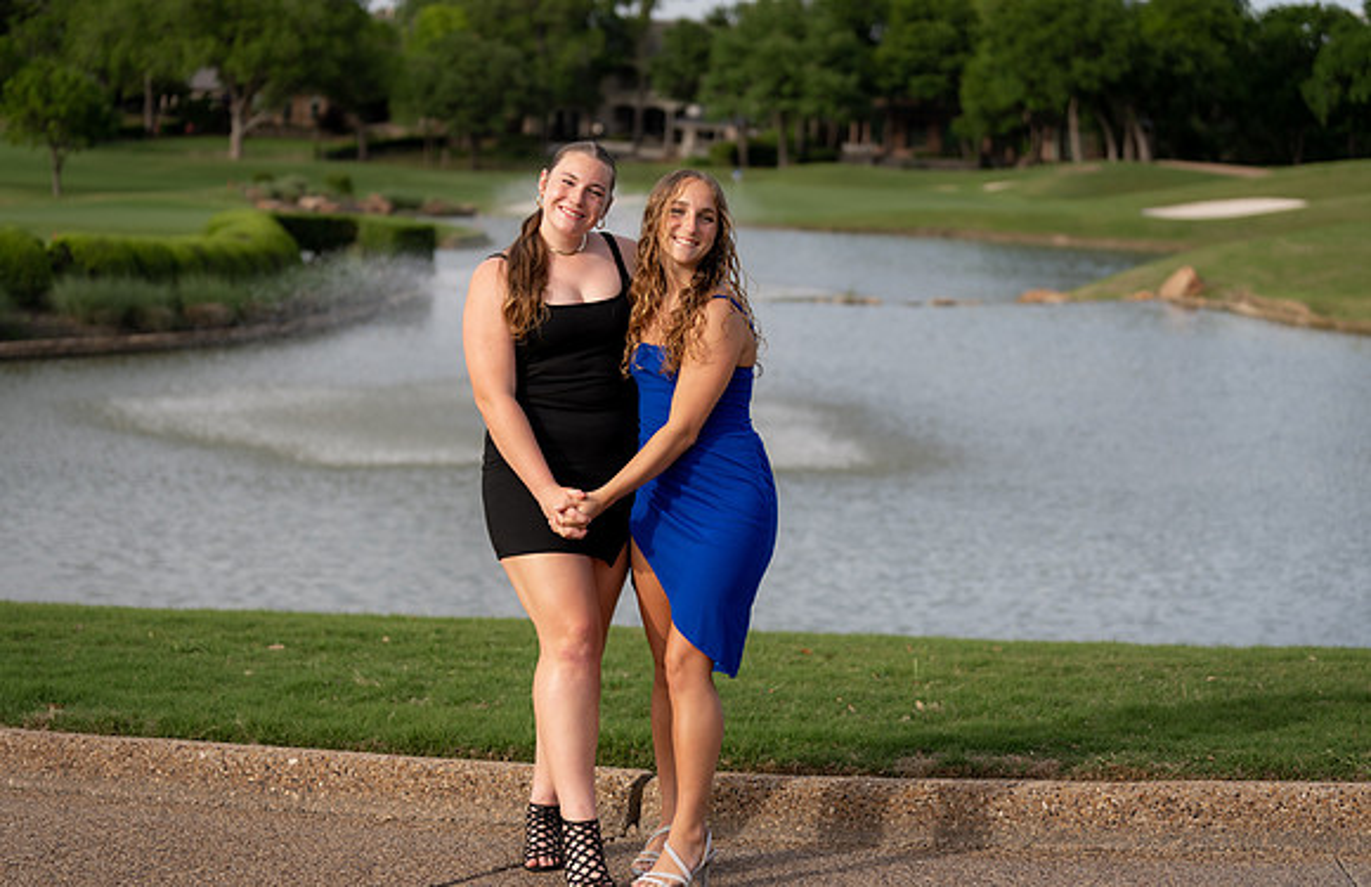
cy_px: 444
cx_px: 686
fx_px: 2696
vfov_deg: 18.7
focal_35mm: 71
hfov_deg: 28.5
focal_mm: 70
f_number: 2.8
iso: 100
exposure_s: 1/1000
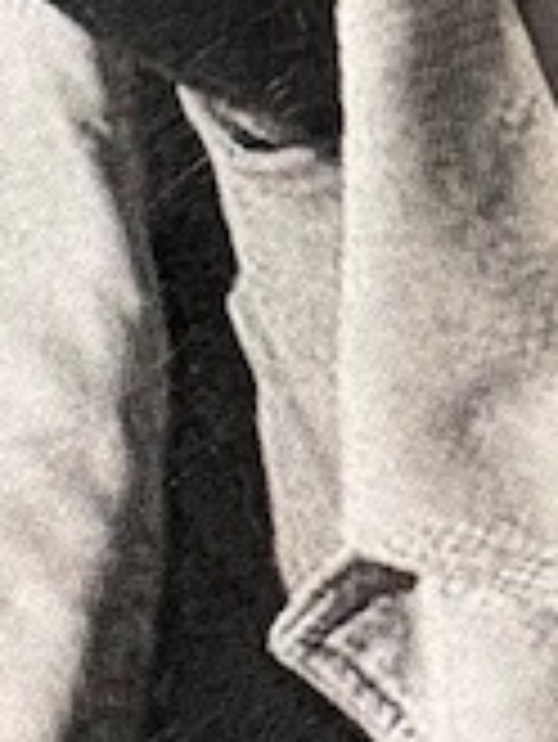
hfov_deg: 2.5
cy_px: -1619
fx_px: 12836
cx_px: 1071
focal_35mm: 598
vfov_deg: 3.2
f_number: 2.8
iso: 25
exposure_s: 1/727
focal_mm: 9
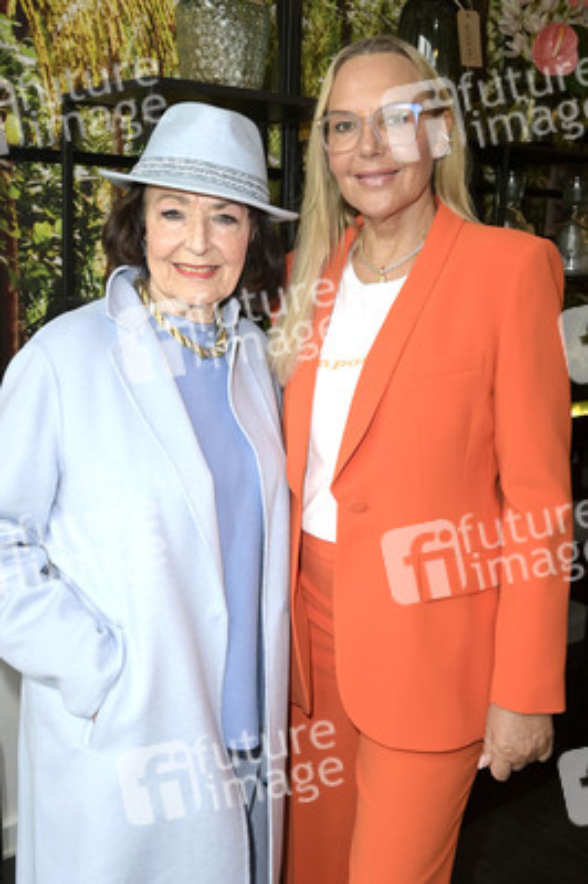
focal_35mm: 34
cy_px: 442
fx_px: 834
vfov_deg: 55.8
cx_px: 294
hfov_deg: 38.8
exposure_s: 1/160
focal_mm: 34
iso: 800
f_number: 5.6
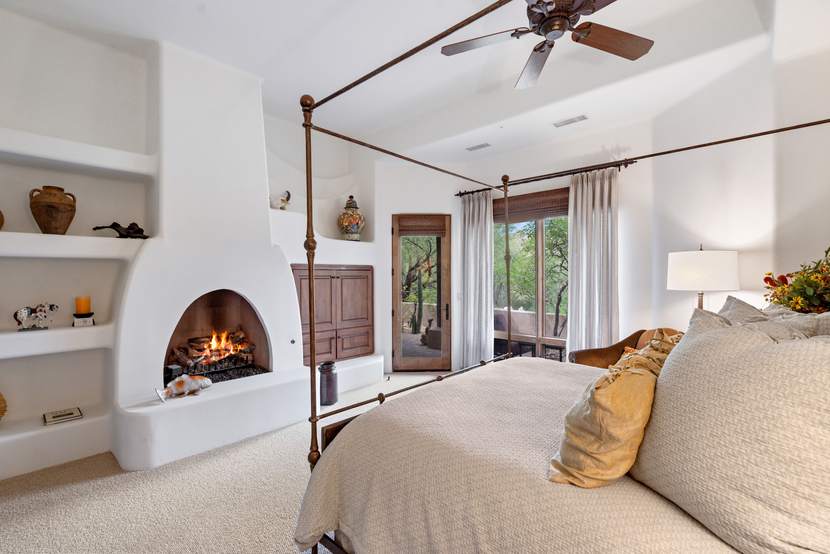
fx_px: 369
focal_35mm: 16
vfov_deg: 73.7
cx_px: 415
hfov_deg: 96.7
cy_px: 277
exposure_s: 1/10
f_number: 7.1
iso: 640
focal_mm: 16
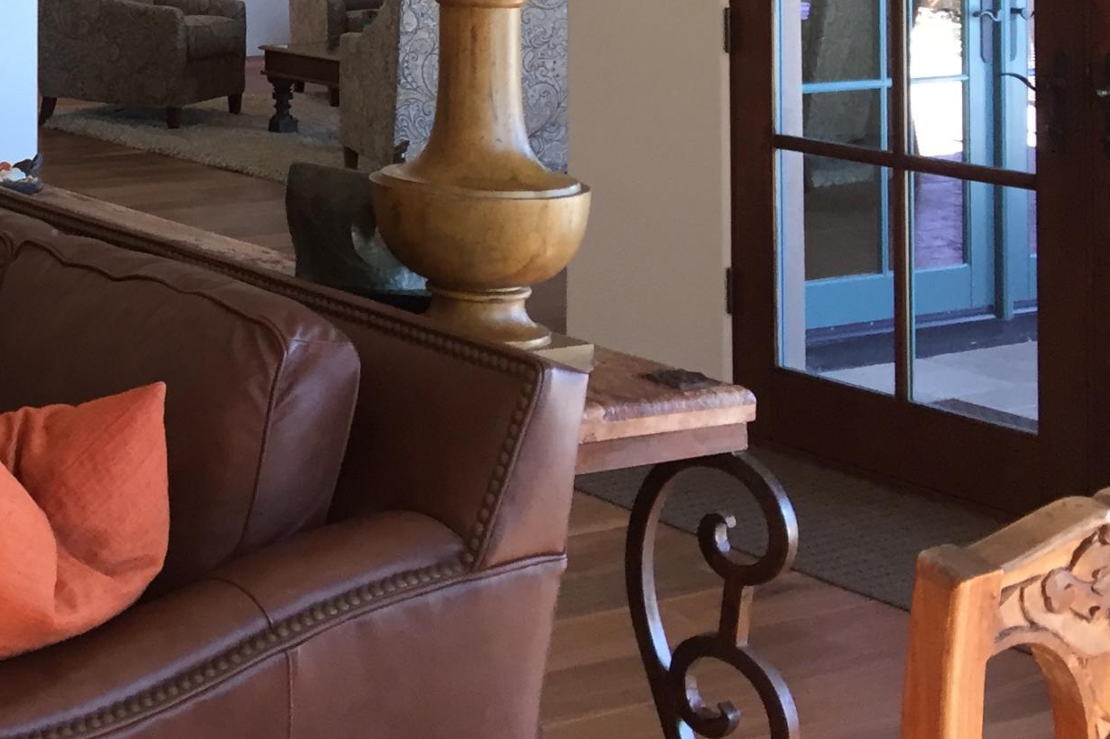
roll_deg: +1.2
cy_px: -237
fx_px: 2250
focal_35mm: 73
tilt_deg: +1.8
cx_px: -88
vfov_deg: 17.4
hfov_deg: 25.8
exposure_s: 1/30
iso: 40
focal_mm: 4.15
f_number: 2.2
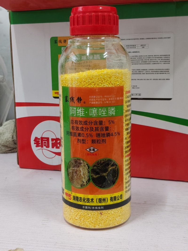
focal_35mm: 51
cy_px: 126
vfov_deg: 37.5
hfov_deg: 28.6
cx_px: 94
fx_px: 369
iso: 1181
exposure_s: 1/33.3
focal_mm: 4.84
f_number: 1.88
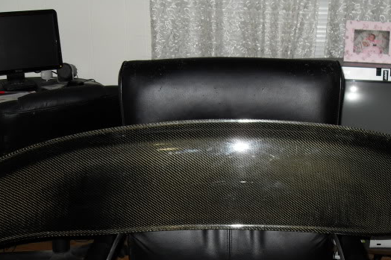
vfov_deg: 24.6
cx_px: 231
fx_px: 586
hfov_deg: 36.8
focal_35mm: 54
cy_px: 210
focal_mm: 6.3
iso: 100
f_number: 2.8
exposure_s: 1/45
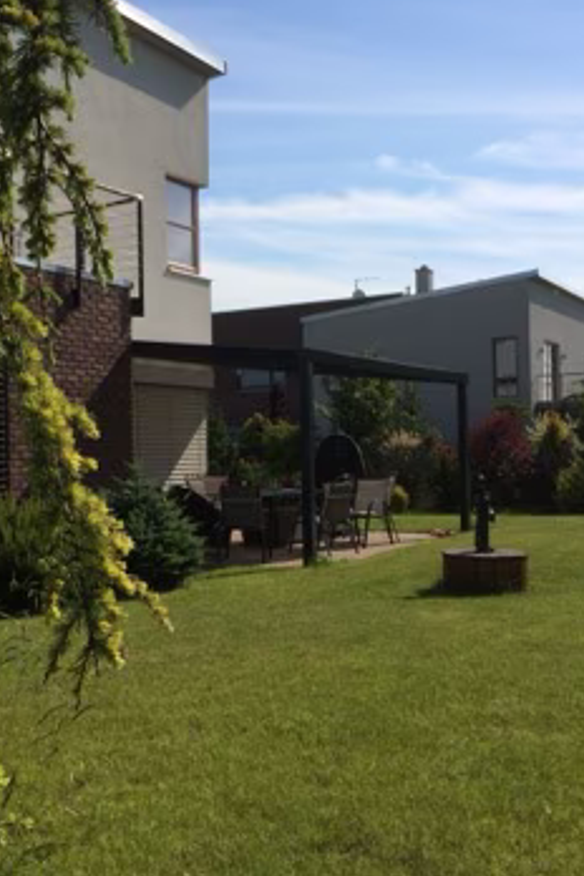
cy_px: 428
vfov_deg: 45.4
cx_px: 169
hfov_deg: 30.8
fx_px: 1046
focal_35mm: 43
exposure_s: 1/2933
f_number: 2.2
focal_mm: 4.12
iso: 32
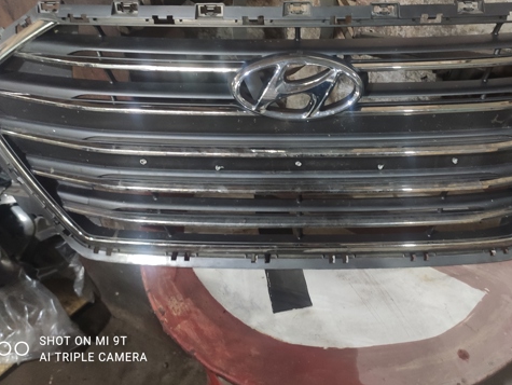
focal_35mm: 35
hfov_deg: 52.3
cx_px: 302
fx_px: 518
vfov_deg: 40.2
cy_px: 128
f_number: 1.75
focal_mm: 4.77
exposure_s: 1/25
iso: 1364
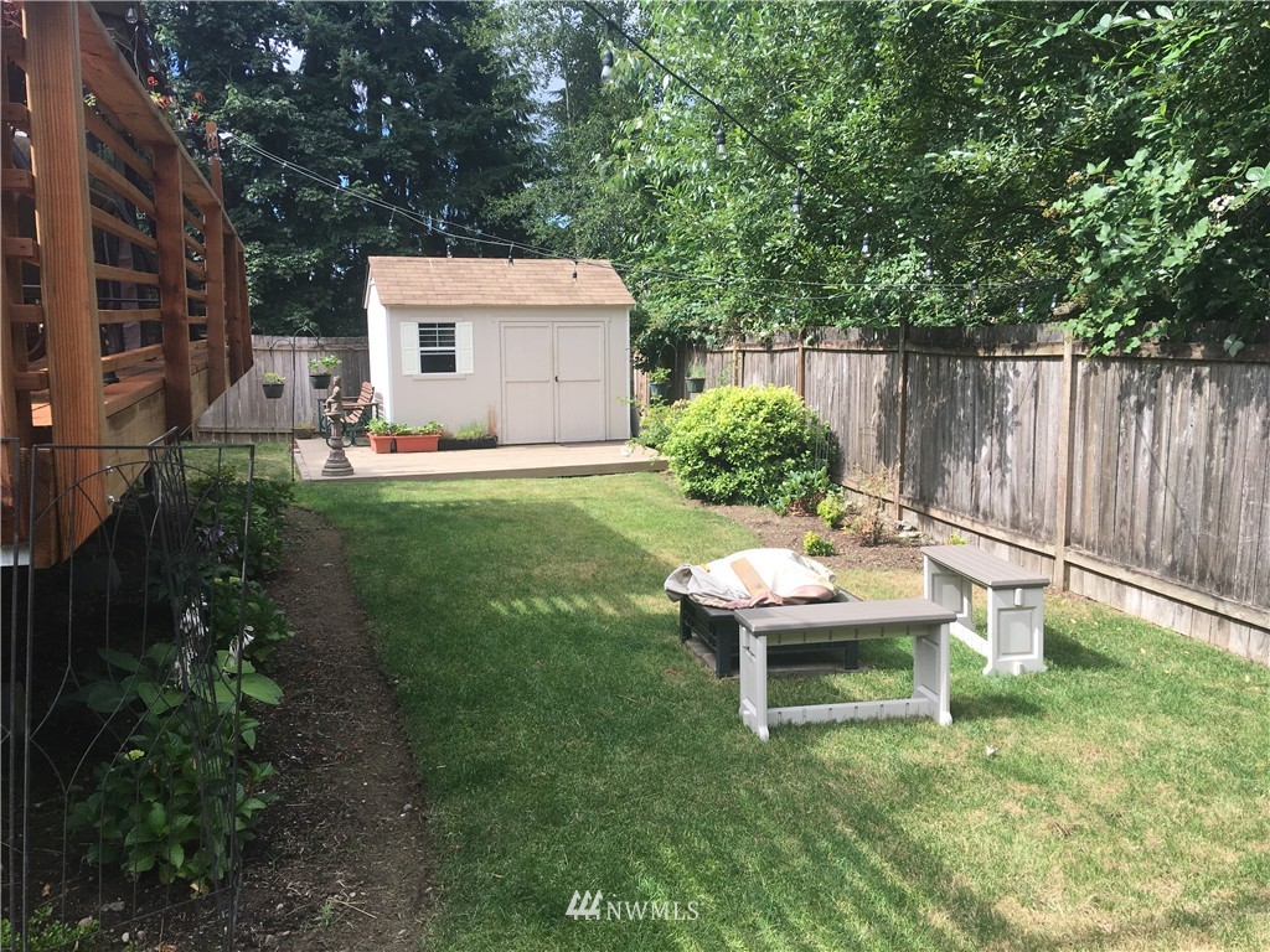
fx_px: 1064
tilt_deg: -7.8
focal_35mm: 29
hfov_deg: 61.7
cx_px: 635
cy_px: 476
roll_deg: +0.2
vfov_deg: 48.2
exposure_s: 1/557
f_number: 2.2
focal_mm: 4.15
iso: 25
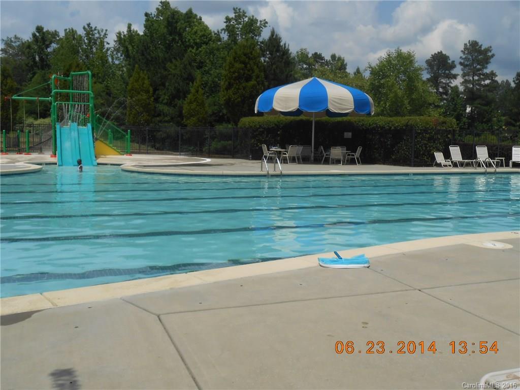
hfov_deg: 49.0
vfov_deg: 37.7
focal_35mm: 38
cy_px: 195
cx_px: 260
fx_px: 571
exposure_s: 1/1500
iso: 80
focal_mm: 6.8
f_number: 4.2
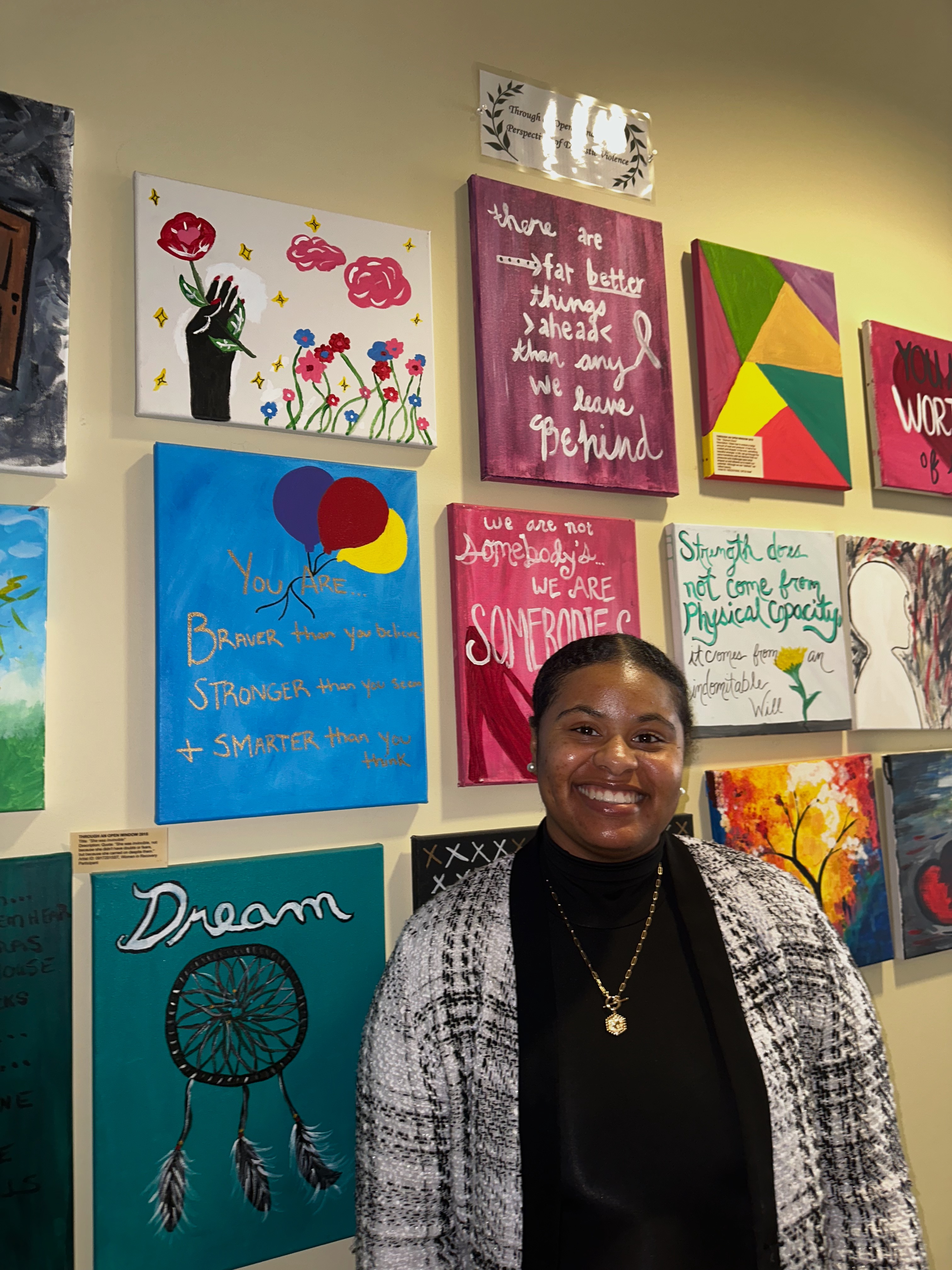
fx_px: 880
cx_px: 476
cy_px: 635
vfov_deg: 71.6
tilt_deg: +5.3
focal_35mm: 24
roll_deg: +2.5
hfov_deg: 56.8
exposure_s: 1/22
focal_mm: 6.86
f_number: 1.78
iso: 80
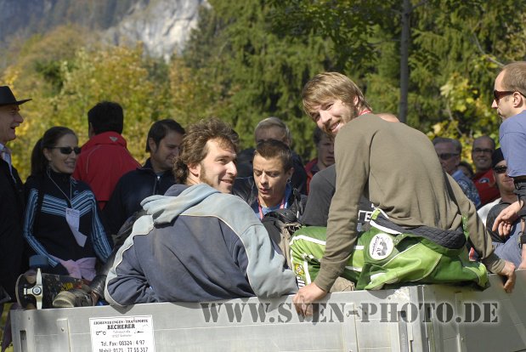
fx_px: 1755
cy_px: 176
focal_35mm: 120
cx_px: 263
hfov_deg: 17.0
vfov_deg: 11.4
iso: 200
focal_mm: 80
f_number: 6.3
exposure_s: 1/500
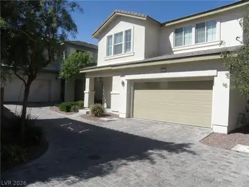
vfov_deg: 53.1
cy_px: 94
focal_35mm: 26
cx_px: 124
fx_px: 187
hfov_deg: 67.3
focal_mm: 4.6
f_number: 5.6
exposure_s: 1/400
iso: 64
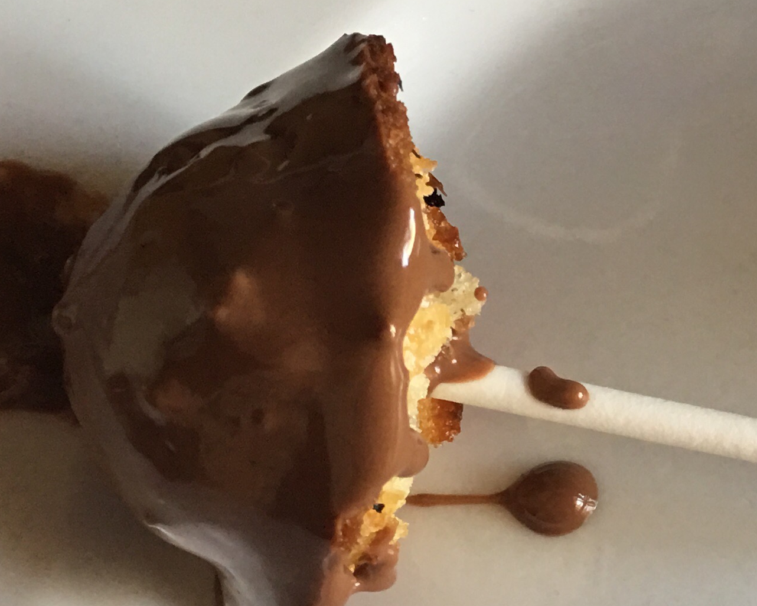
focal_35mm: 89
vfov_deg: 17.2
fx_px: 1994
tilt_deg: -69.8
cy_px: 468
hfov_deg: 19.5
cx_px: 1032
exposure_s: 1/33
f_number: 2.2
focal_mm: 4.15
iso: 64
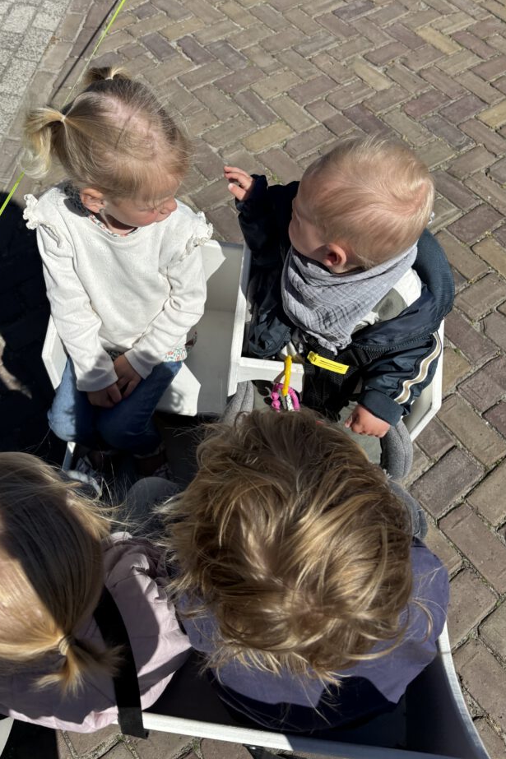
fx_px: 633
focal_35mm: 30
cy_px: 339
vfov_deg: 61.8
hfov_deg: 43.3
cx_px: 197
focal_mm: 5.96
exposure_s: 1/6711
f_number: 1.6
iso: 50
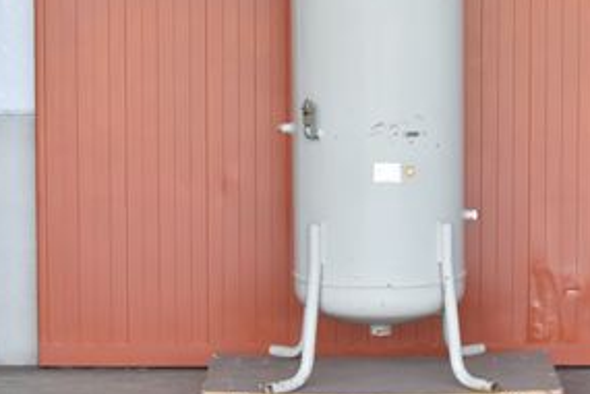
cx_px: 358
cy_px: 89
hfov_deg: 14.2
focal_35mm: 145
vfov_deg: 9.5
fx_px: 2374
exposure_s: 1/800
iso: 1250
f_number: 6.3
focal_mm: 55
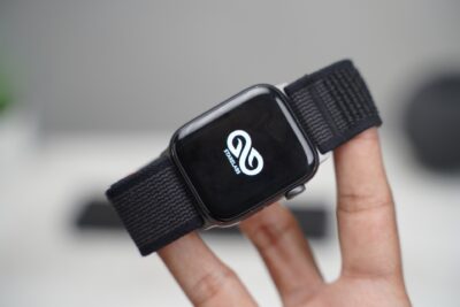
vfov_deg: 19.5
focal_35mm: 70
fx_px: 895
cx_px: 230
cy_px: 154
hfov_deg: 28.8
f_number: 4
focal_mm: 70
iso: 800
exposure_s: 1/80
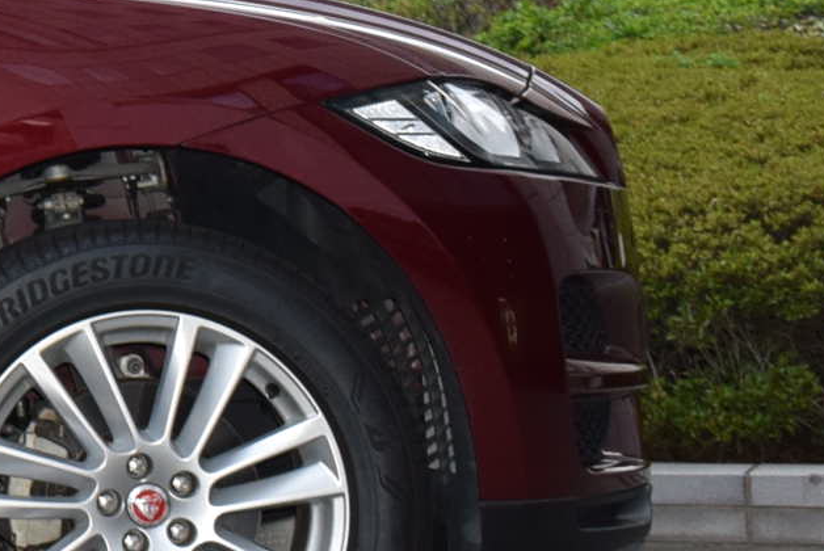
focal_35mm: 164
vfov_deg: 8.1
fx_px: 3766
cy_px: -362
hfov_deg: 11.1
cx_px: -932
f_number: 5.6
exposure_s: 1/125
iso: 560
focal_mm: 23
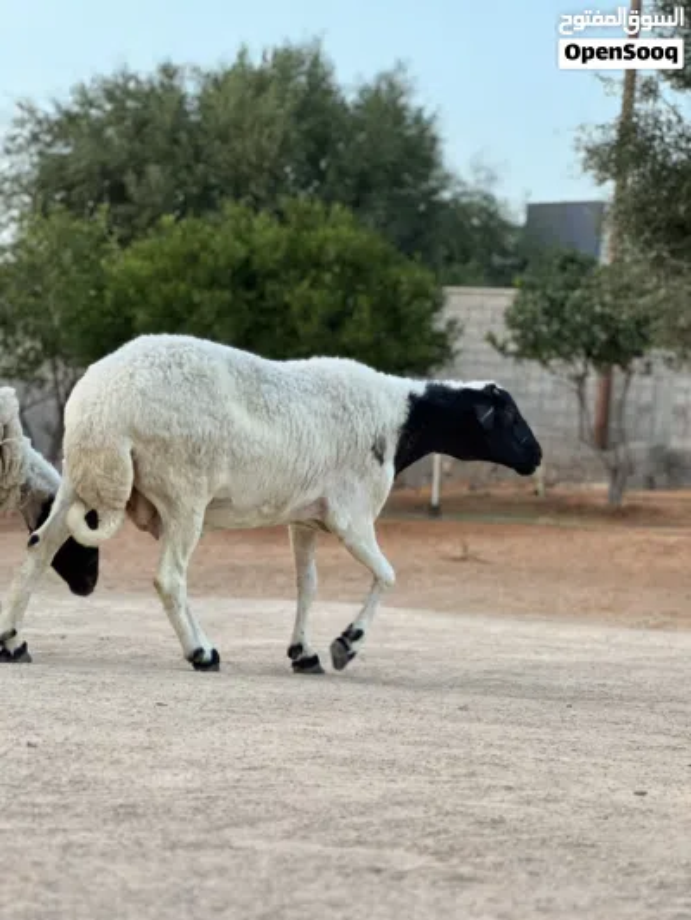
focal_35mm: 77
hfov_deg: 19.1
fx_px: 2049
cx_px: 346
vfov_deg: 25.3
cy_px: 460
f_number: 2.8
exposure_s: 1/121
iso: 160
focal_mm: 9
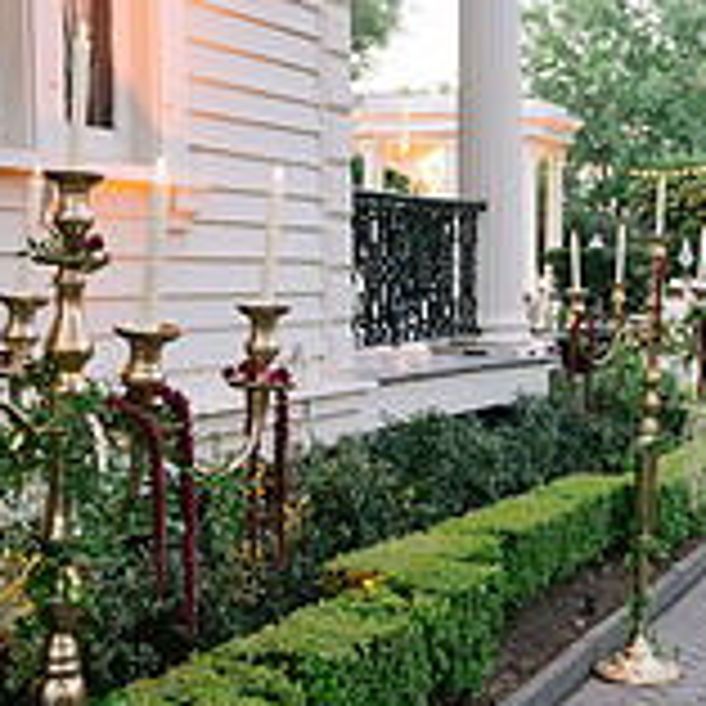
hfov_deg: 24.9
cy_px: 432
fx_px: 1569
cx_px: 580
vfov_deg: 25.3
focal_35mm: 68
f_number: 5
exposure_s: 1/40
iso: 800
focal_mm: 28
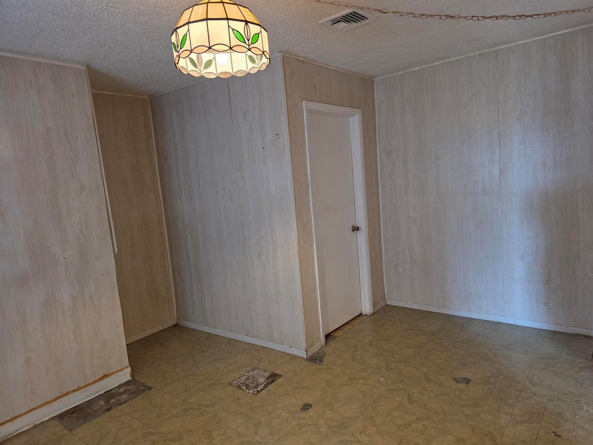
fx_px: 394
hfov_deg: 73.9
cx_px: 296
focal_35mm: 23
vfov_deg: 58.9
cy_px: 222
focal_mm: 6.3
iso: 400
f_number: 1.7
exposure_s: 1/120
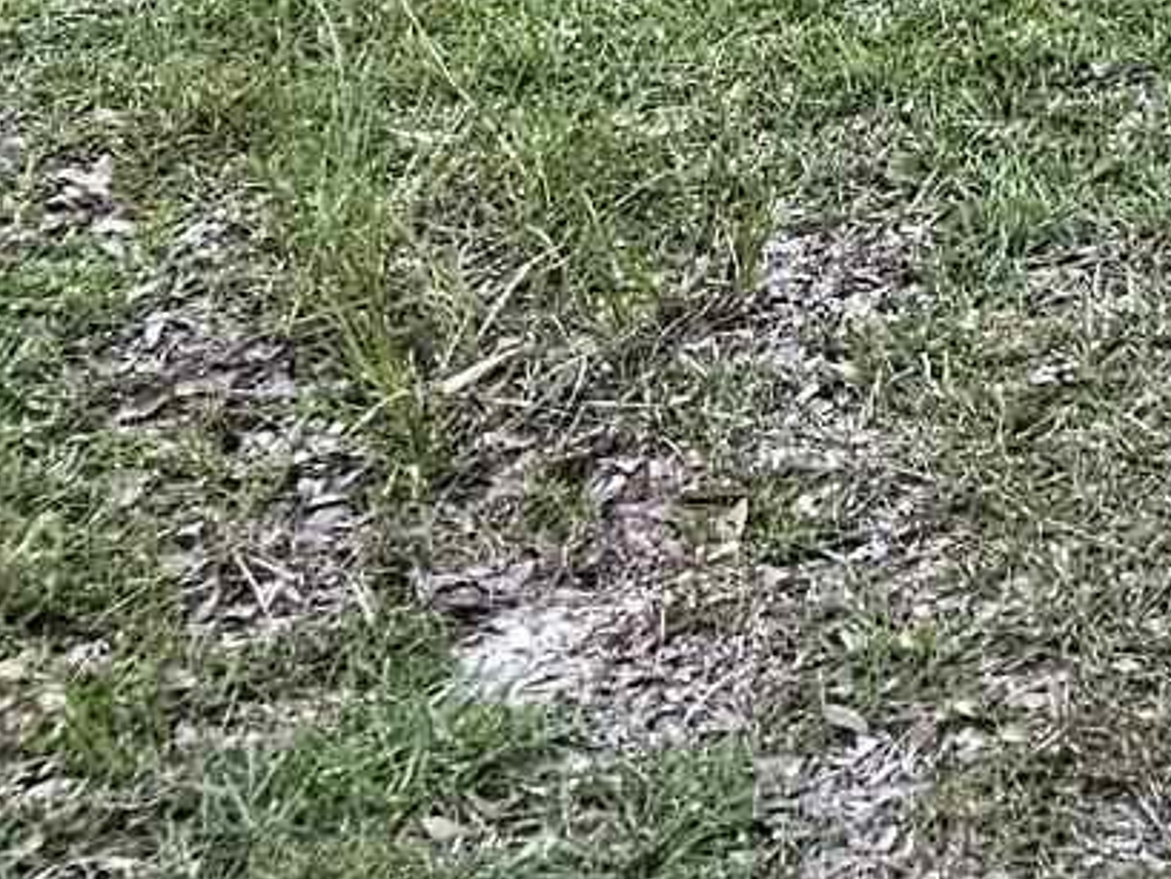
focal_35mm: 135
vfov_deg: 9.6
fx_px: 4568
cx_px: 2540
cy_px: -1346
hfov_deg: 12.4
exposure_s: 1/120
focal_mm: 6.3
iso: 320
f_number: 1.7
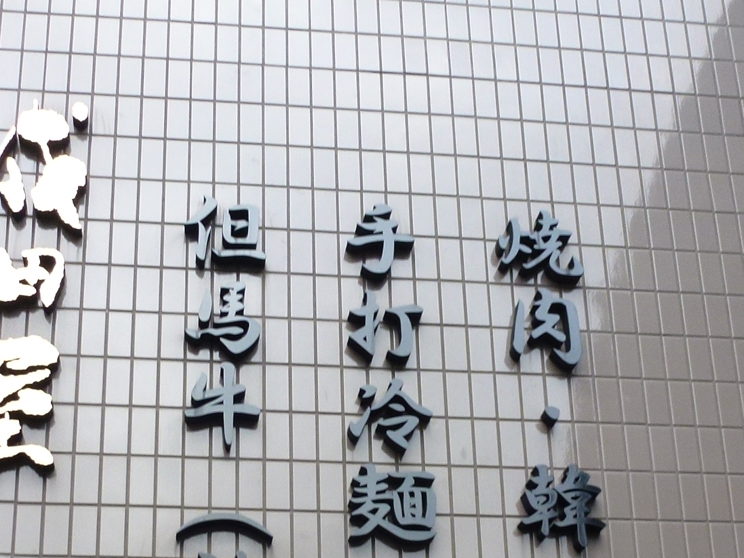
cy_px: 631
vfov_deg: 24.2
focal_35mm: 56
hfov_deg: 34.2
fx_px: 1204
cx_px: 294
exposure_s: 1/60
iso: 125
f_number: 3.3
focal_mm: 4.3
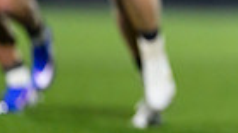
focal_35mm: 1752
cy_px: -33
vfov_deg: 0.7
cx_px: 476
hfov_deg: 1.2
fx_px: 11050
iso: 5000
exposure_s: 1/2500
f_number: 3.2
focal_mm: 400
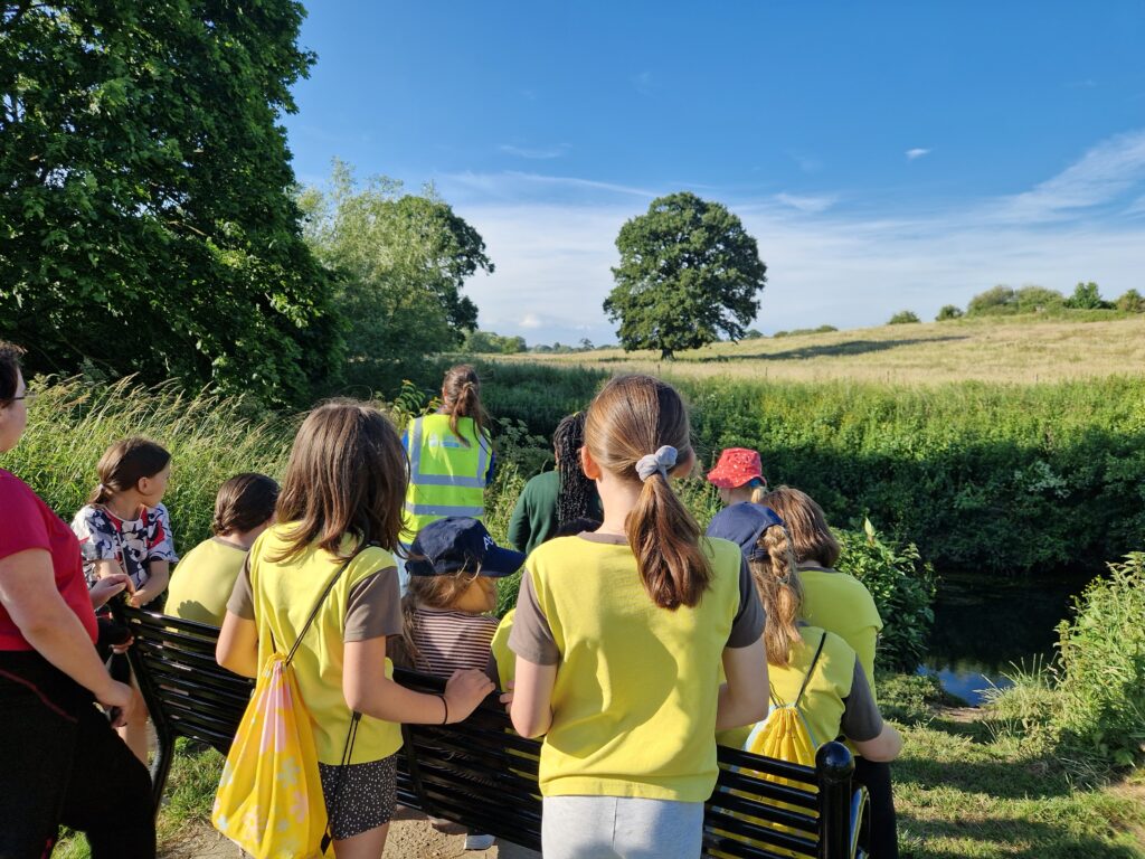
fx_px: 761
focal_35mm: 23
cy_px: 430
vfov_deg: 58.9
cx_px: 572
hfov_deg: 73.9
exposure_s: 1/1024
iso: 50
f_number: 1.8
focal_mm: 5.4
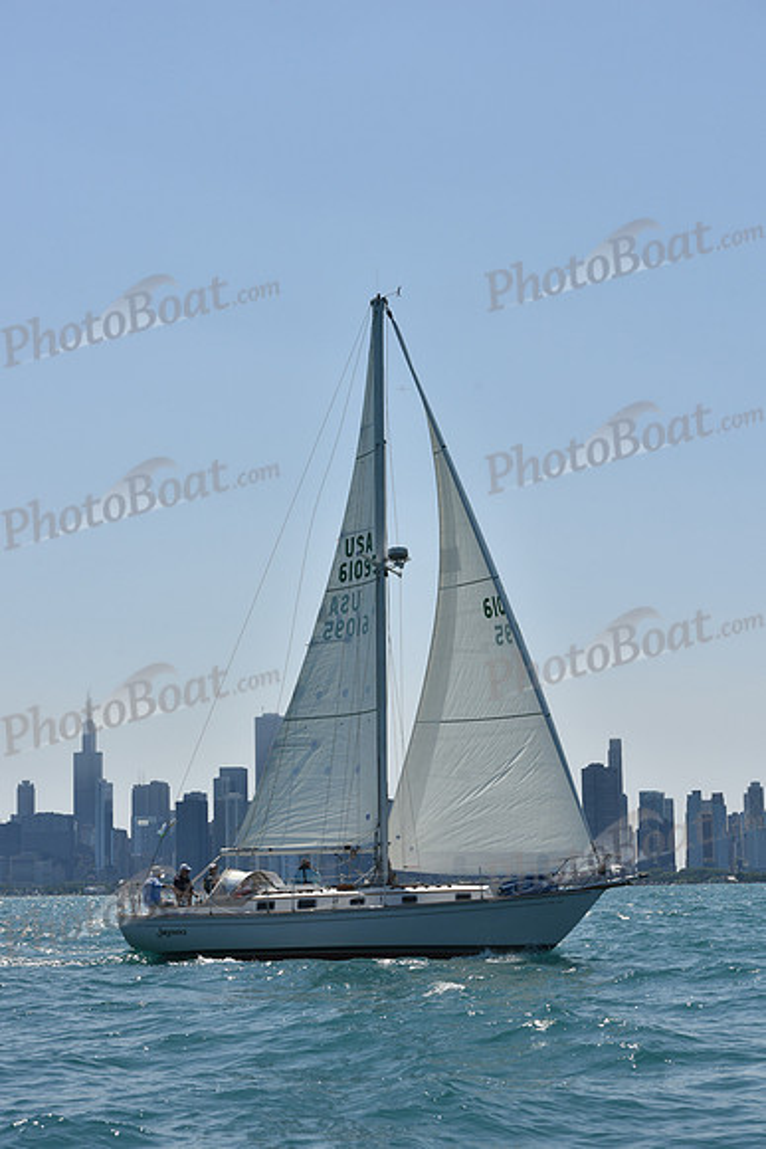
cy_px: 574
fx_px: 2233
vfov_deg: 28.8
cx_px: 383
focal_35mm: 70
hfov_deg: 19.5
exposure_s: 1/1250
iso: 250
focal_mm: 70
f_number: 10
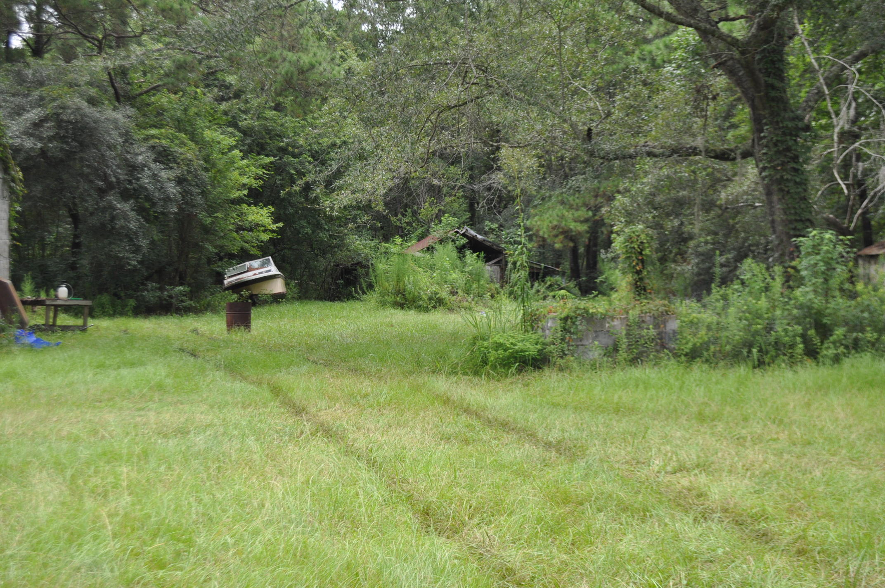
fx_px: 1179
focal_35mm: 48
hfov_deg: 41.2
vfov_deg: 28.0
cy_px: 294
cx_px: 442
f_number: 5.6
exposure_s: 1/125
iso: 400
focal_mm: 32
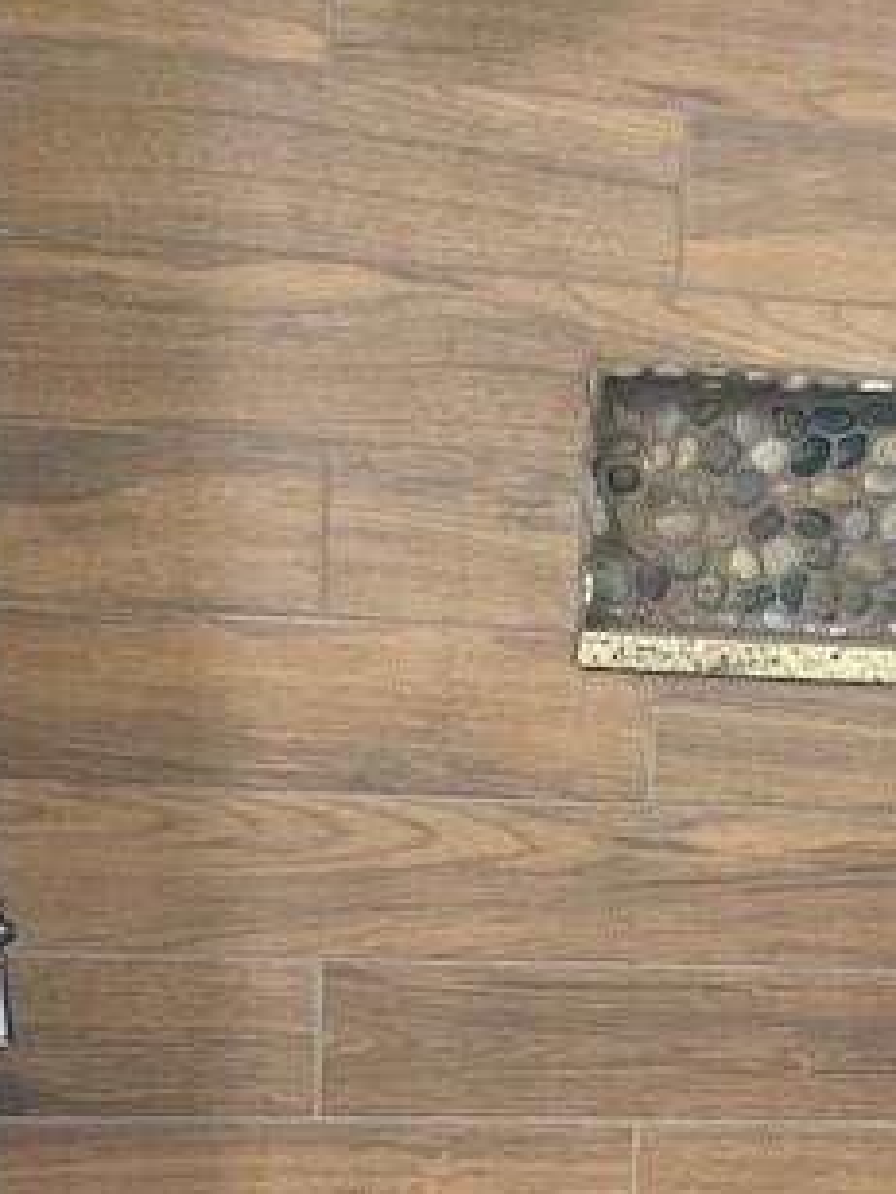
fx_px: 1864
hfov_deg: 26.7
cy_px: 1031
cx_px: 659
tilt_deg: -9.4
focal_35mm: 54
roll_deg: -2.9
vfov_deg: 34.0
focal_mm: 4.25
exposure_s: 1/30
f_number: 1.8
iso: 500
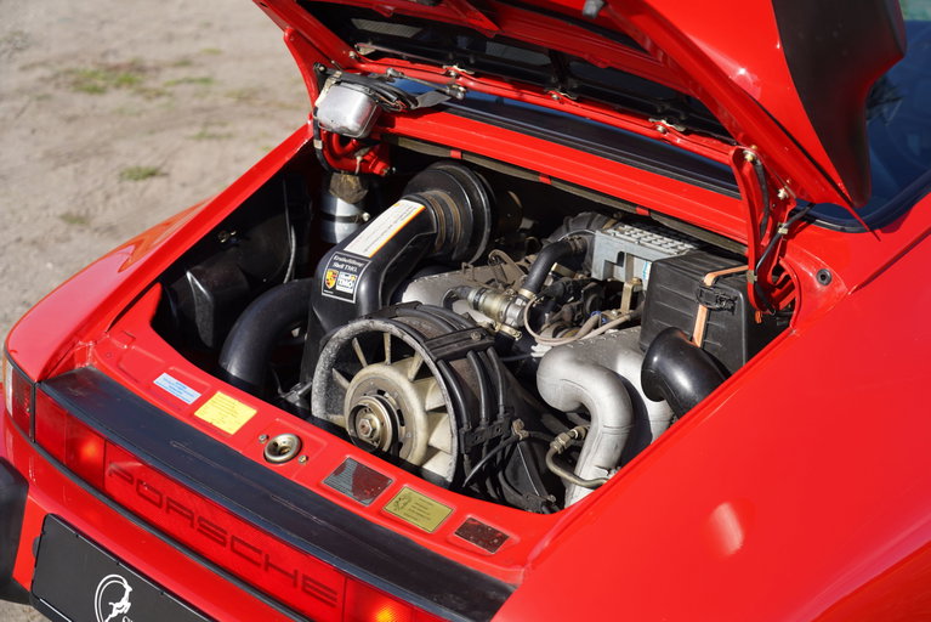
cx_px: 466
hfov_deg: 32.4
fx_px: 1604
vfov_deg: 21.9
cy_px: 311
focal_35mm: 62
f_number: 4.5
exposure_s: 1/500
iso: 100
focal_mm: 62
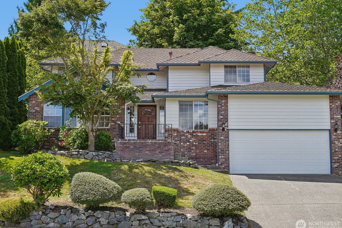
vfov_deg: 31.2
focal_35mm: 43
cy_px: 116
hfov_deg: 45.4
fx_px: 409
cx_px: 171
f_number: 8
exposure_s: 1/125
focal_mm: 28
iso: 100
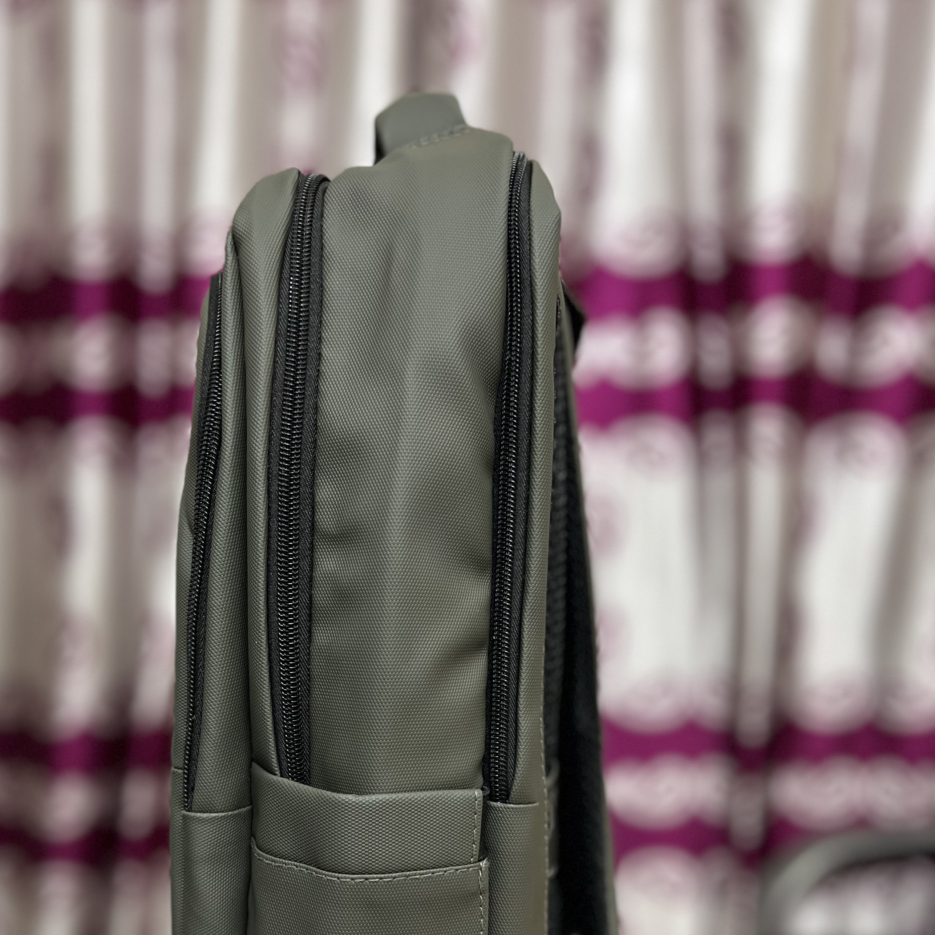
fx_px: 1100
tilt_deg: -6.6
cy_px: 692
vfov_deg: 44.6
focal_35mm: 36
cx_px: 423
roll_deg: -1.4
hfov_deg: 46.0
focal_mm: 5.7
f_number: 1.5
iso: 200
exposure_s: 1/50
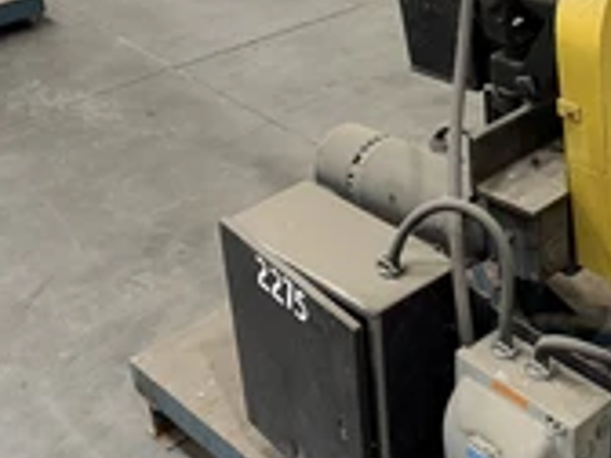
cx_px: 506
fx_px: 1094
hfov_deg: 30.3
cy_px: 156
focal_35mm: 62
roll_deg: -0.2
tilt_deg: -27.9
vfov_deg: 23.6
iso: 400
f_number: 1.6
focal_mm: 5.96
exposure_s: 1/60
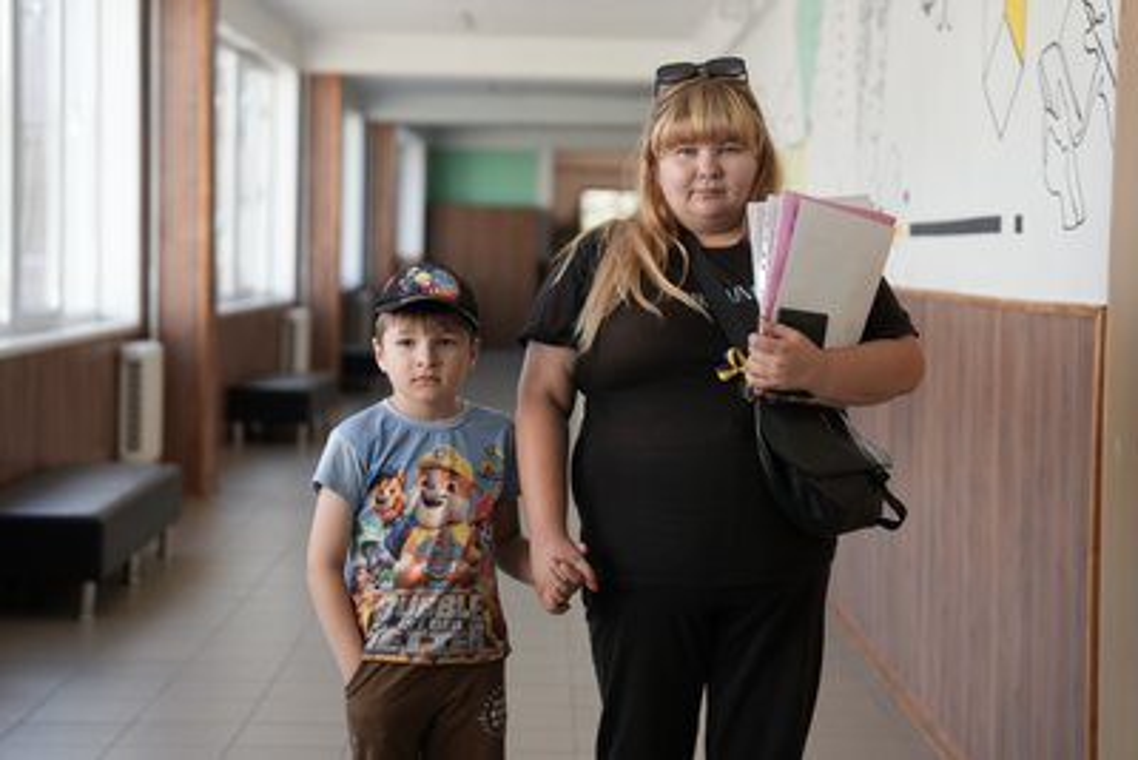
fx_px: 2213
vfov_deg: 19.5
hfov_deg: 28.8
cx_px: 569
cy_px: 380
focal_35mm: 70
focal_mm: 70
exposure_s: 1/100
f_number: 2.8
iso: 80
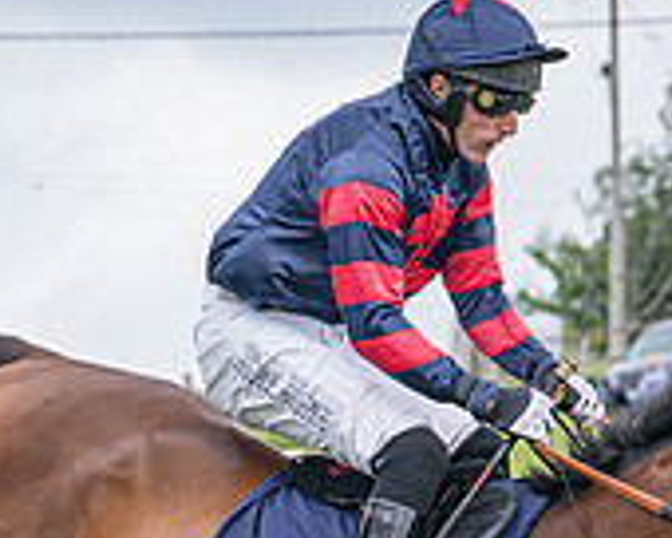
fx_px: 7796
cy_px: 736
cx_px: 431
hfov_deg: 4.9
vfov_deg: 3.9
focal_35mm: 392
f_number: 4
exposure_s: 1/1600
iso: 400
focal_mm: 70
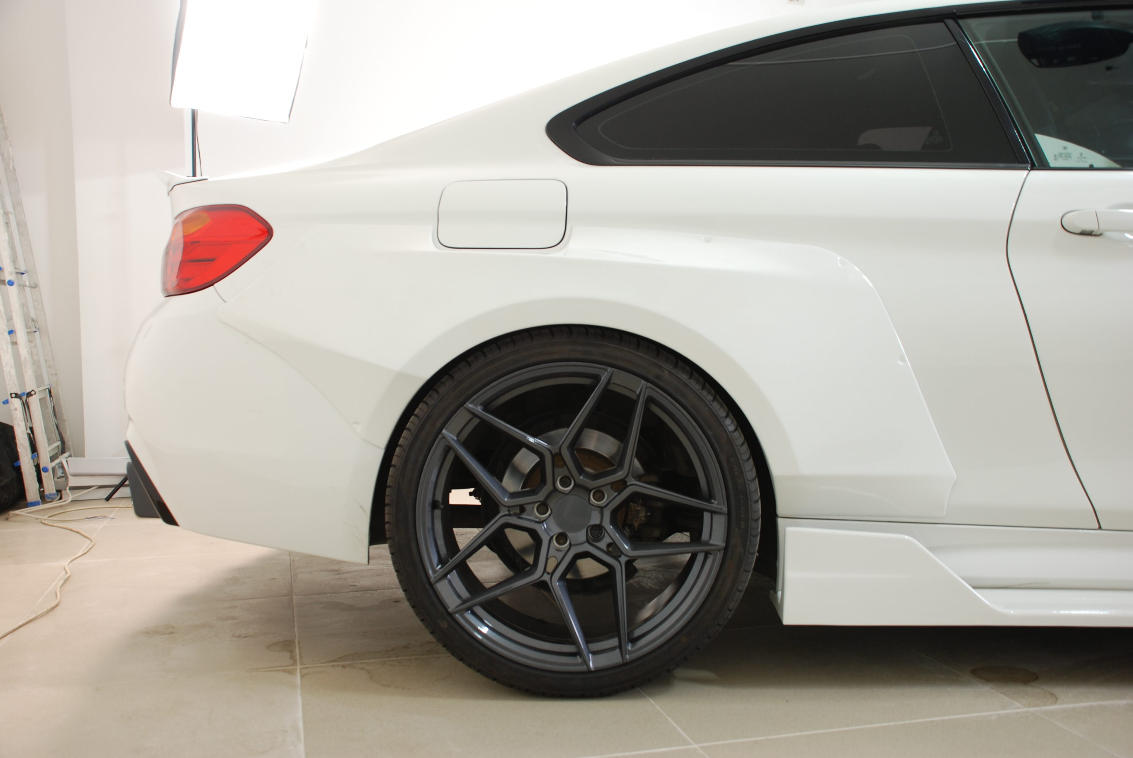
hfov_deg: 53.1
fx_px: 1134
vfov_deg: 37.0
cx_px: 566
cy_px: 379
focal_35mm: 36
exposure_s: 1/4
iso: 160
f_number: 4
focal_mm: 24
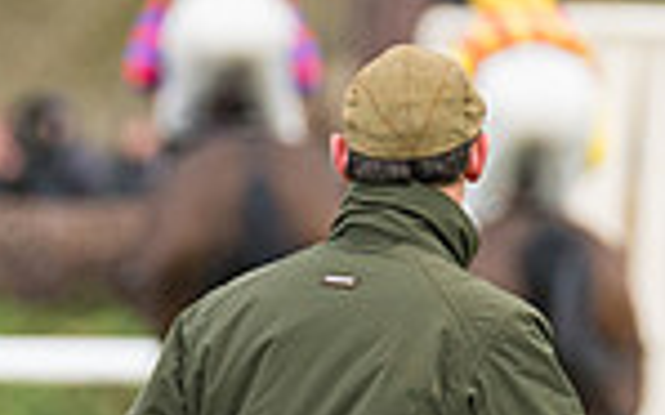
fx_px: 33027
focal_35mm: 1823
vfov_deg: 0.7
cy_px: 667
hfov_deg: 1.2
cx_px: 286
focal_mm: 250
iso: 800
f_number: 4
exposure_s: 1/1000
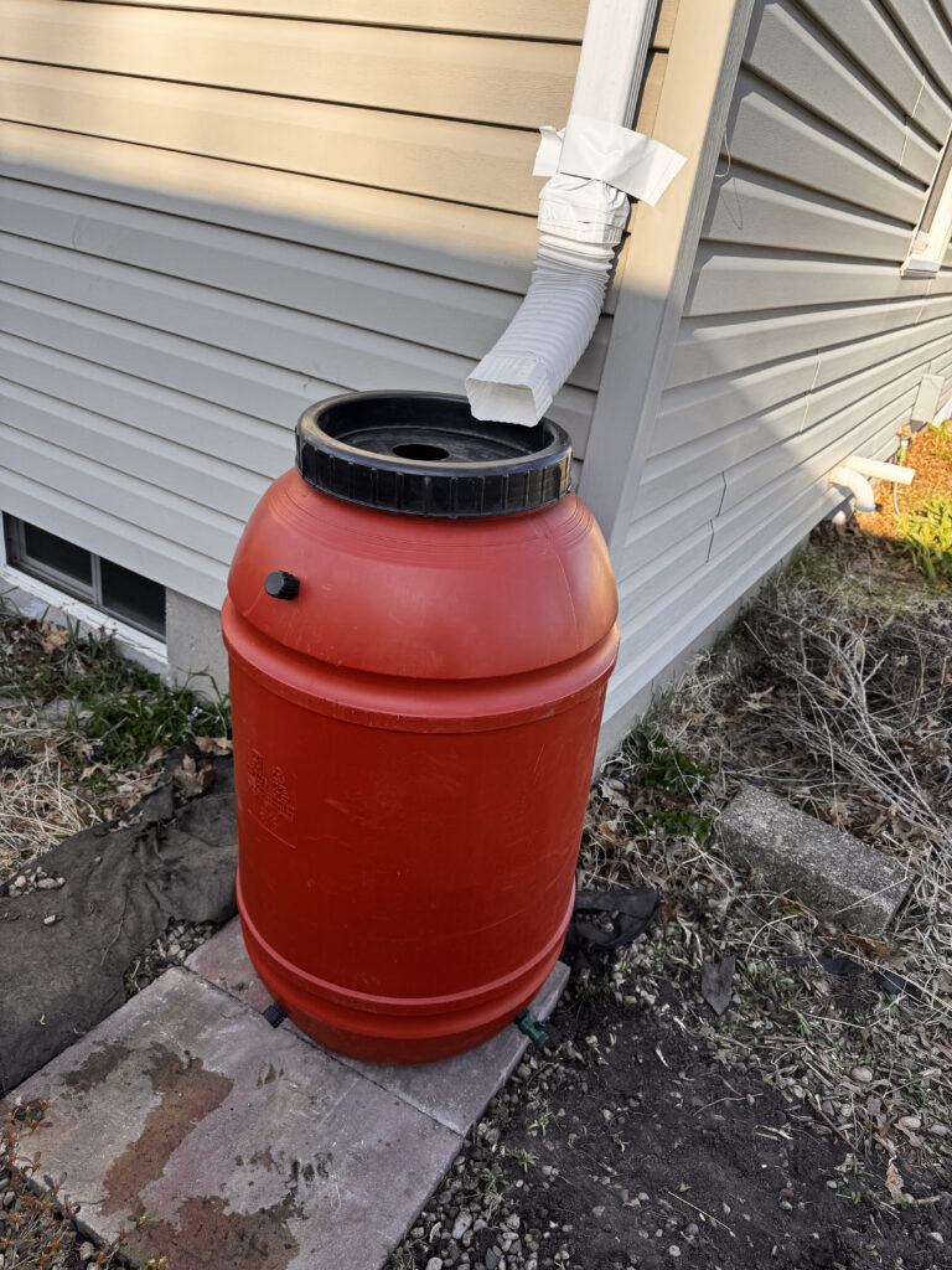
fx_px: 880
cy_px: 635
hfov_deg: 56.8
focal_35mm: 24
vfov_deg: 71.6
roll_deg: -9.1
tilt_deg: -26.8
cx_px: 476
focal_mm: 6.76
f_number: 1.78
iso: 80
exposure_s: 1/966
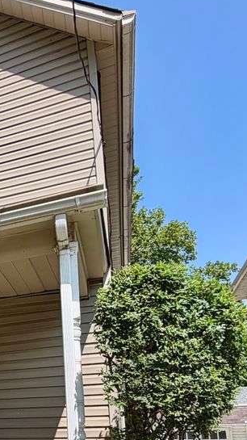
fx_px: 490
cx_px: -146
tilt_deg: +8.1
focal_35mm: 42
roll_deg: -0.3
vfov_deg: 44.3
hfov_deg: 22.1
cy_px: 391
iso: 32
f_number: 2.2
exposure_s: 1/770
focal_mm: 2.22
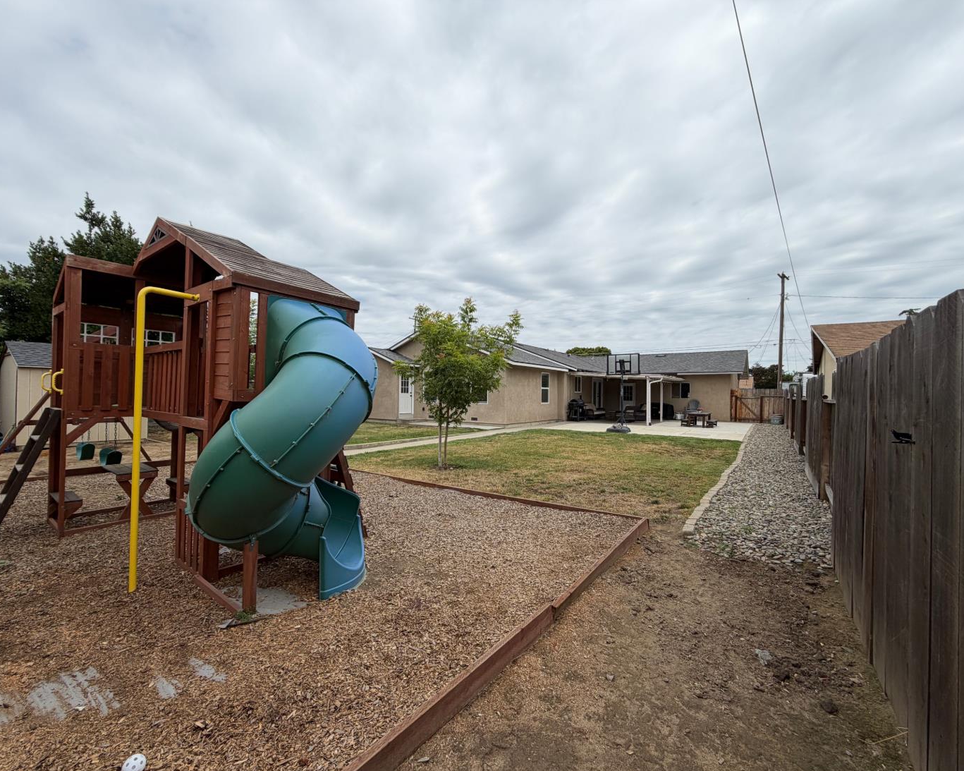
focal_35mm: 15
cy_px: 395
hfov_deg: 96.8
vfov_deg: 84.0
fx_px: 428
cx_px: 469
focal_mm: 2.22
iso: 20
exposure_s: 1/1572
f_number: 2.2
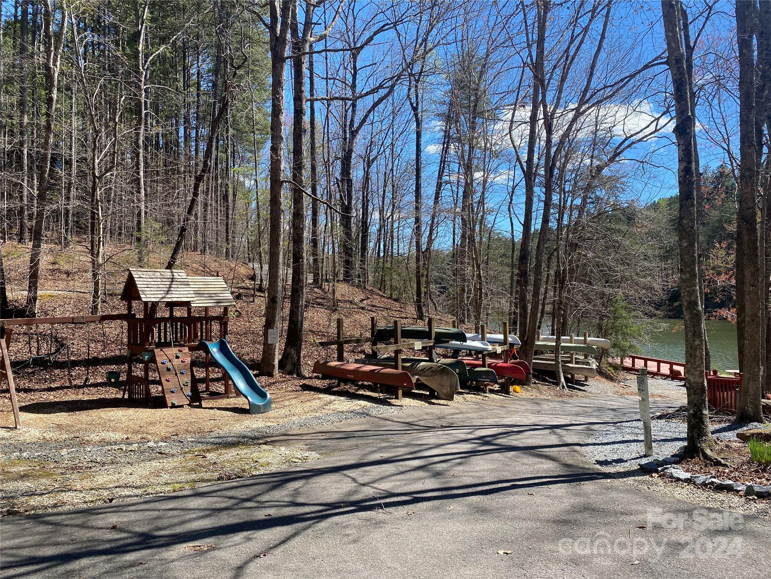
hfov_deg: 67.3
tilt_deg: -0.1
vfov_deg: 53.1
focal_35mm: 26
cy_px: 290
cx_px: 386
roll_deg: +0.8
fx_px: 579
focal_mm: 4.25
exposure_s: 1/1330
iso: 32
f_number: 1.8
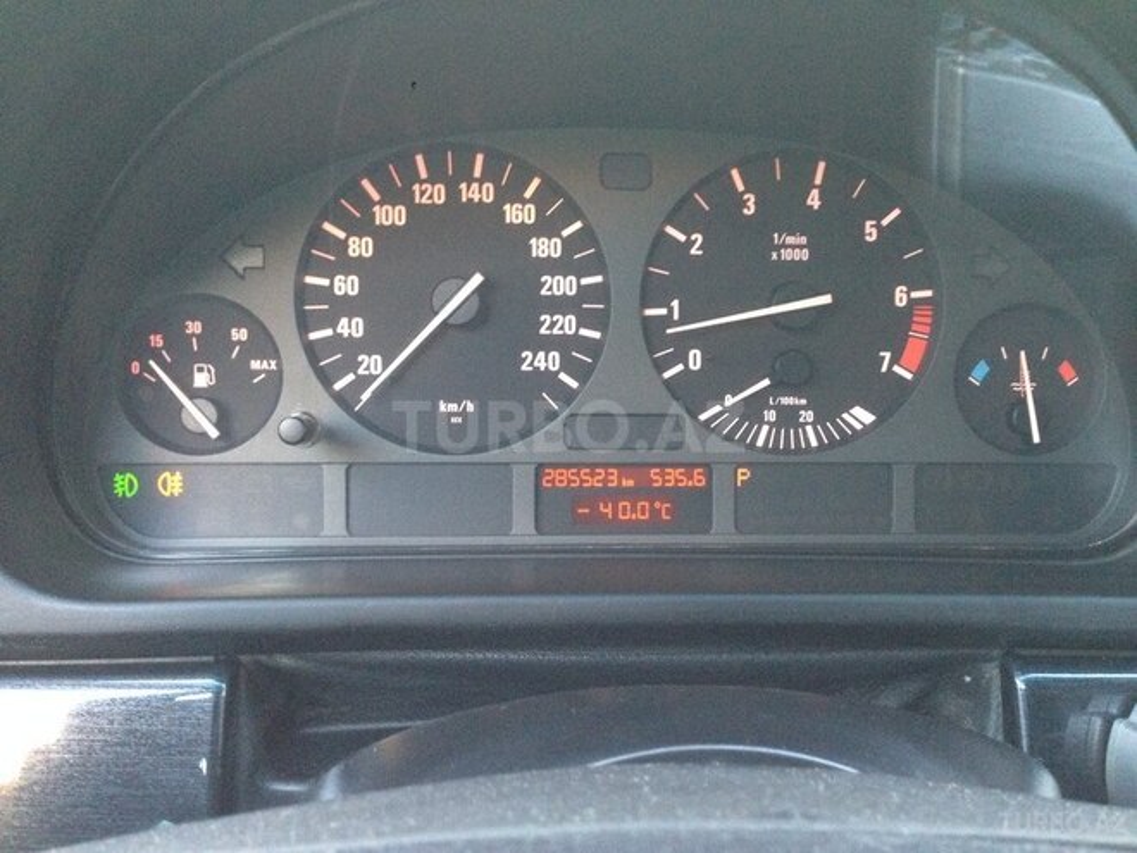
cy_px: 426
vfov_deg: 42.9
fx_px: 1084
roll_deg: -2.4
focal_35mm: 33
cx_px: 568
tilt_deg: -15.6
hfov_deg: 55.4
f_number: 2.4
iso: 320
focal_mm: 4.12
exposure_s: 1/20
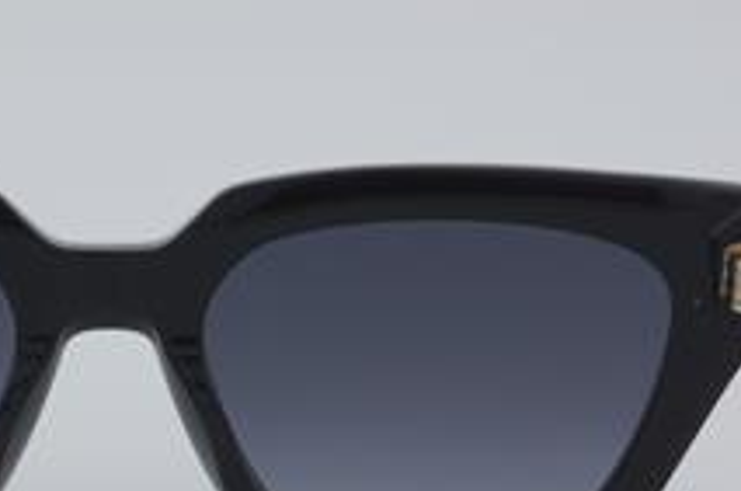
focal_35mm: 141
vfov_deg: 9.7
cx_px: 111
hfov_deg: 14.5
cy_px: 373
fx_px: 2896
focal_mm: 50
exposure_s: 1/4
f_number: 32
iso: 100
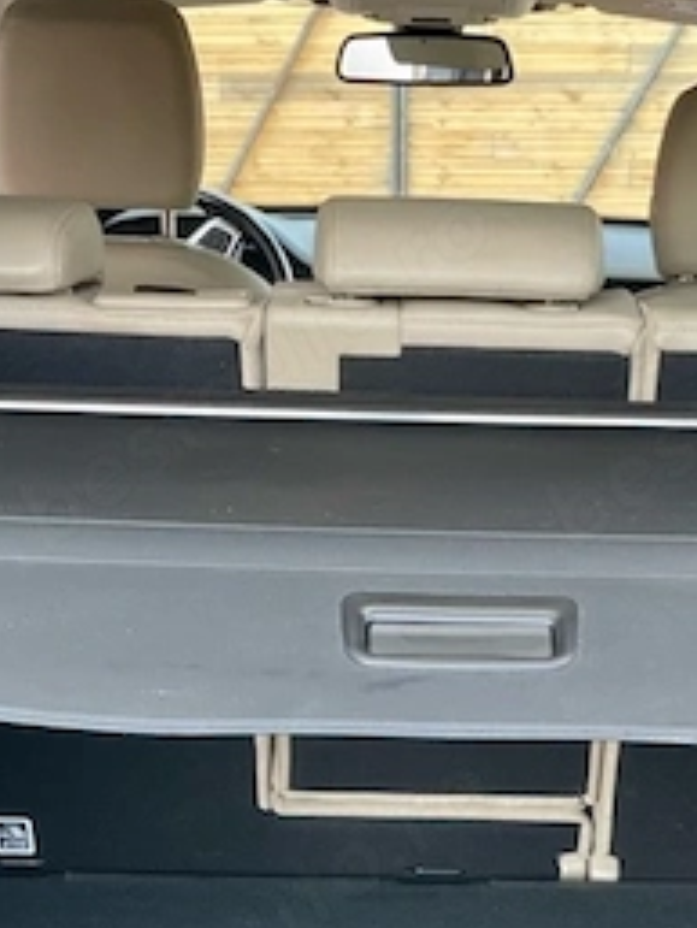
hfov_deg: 18.2
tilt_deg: -21.4
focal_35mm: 81
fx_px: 2173
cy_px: 1029
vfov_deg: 22.7
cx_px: 430
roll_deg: +0.2
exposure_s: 1/121
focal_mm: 4.2
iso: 80
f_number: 1.6
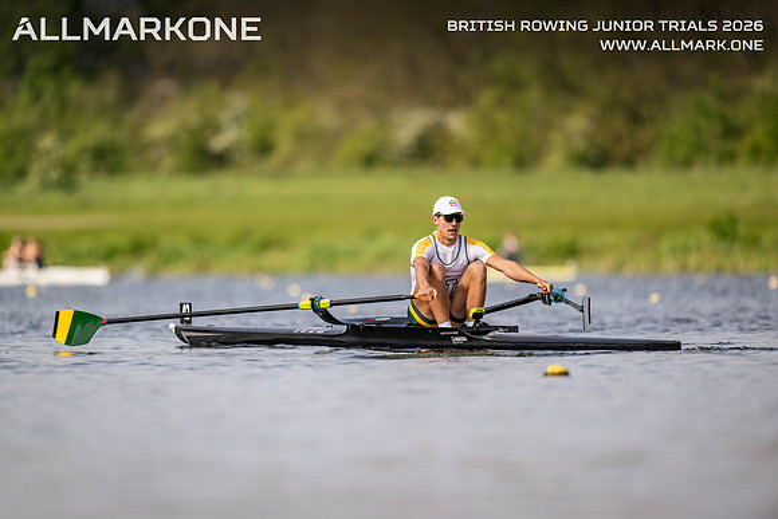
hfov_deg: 3.4
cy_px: 260
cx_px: 389
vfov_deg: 2.3
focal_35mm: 600
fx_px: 12969
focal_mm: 600
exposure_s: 1/2500
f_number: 4
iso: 280
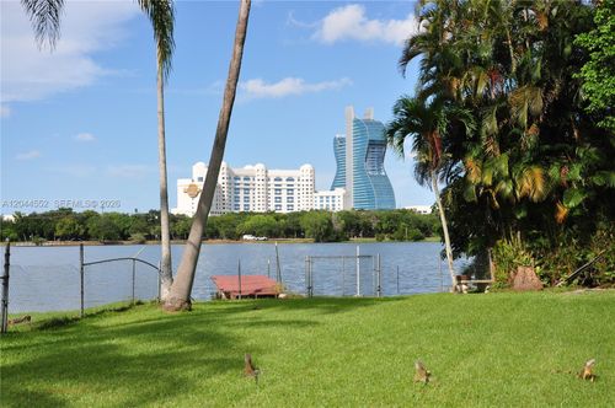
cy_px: 204
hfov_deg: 35.1
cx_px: 308
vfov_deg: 23.7
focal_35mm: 57
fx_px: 972
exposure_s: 1/1250
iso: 400
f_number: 7.1
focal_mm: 38
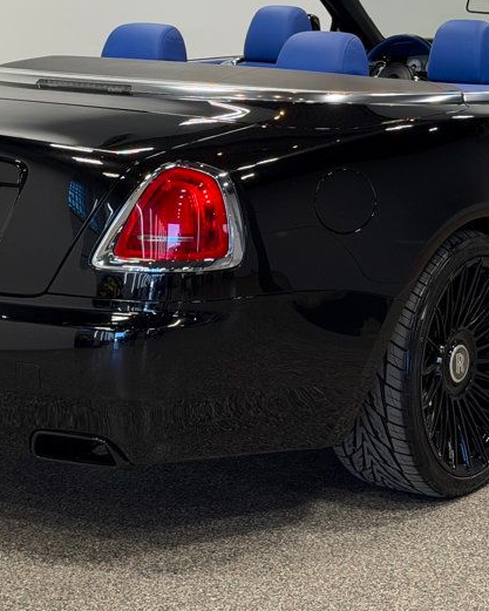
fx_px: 1664
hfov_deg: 16.7
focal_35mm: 92
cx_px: 297
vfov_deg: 20.7
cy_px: 163
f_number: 1.78
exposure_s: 1/220
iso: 50
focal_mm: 6.76
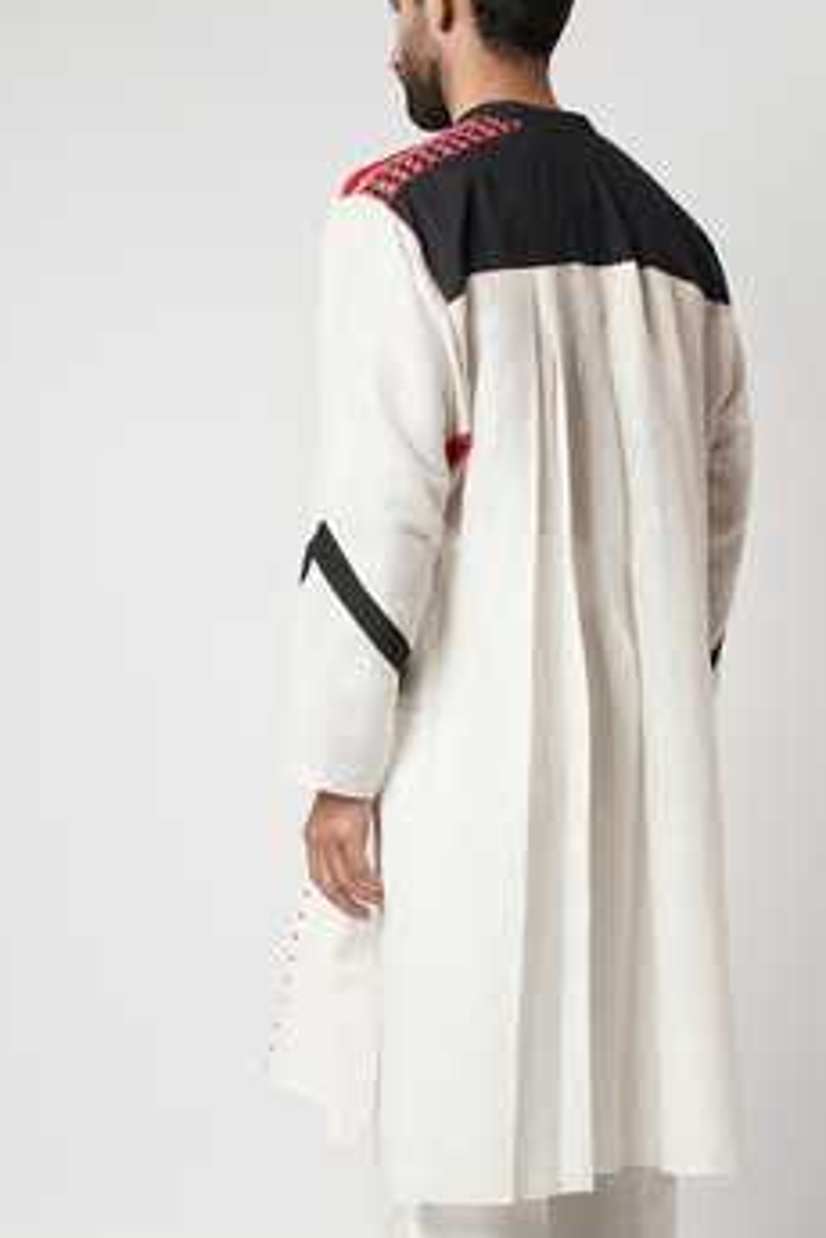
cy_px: 730
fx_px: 2414
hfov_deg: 19.4
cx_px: 496
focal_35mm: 70
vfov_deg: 28.7
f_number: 5.6
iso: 100
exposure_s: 1/200
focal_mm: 46.1
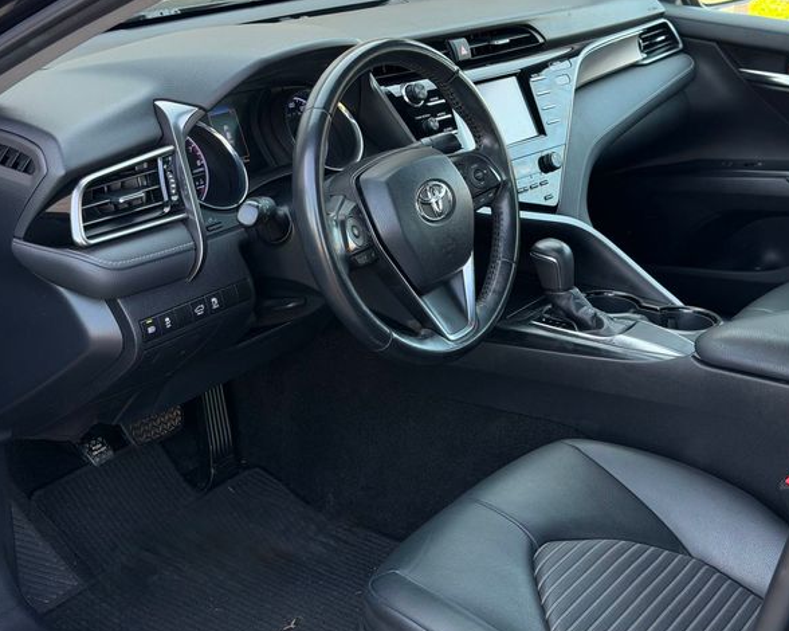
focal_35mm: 51
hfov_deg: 36.7
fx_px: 1191
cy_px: 317
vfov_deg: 29.7
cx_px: 400
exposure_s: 1/166
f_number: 1.78
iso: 125
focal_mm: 6.76
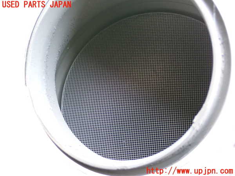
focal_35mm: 54
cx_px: 118
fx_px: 367
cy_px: 88
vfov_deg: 27.0
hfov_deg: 35.5
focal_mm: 9.65
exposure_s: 1/20
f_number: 3.3
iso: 800
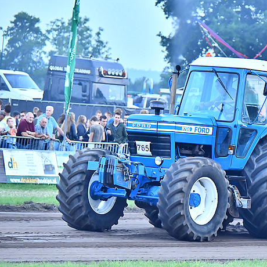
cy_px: 134
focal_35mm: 344
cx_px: 229
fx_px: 3000
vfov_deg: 5.1
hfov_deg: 5.1
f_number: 5.6
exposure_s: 1/160
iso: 2500
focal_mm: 155
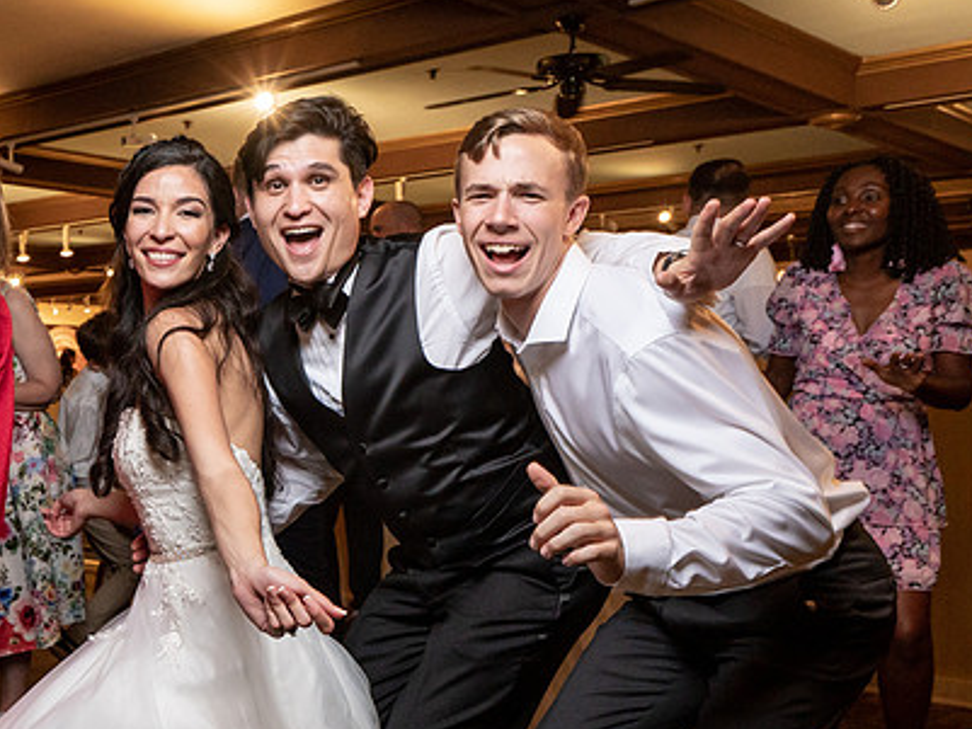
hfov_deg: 38.2
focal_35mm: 47
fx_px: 1320
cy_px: 395
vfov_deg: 30.9
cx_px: 134
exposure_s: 1/200
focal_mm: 26
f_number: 5.6
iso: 2000
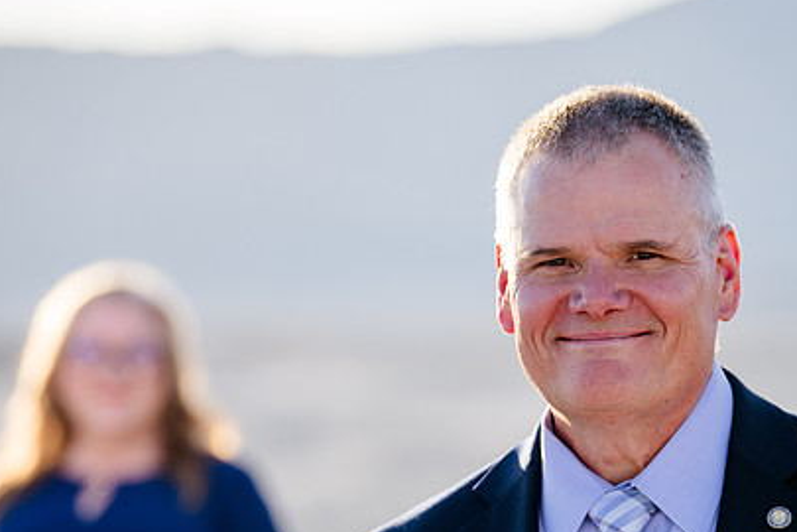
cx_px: 556
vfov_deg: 5.3
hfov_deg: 8.0
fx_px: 5711
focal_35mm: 258
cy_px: 432
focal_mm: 135
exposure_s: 1/1000
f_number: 2.8
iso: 200
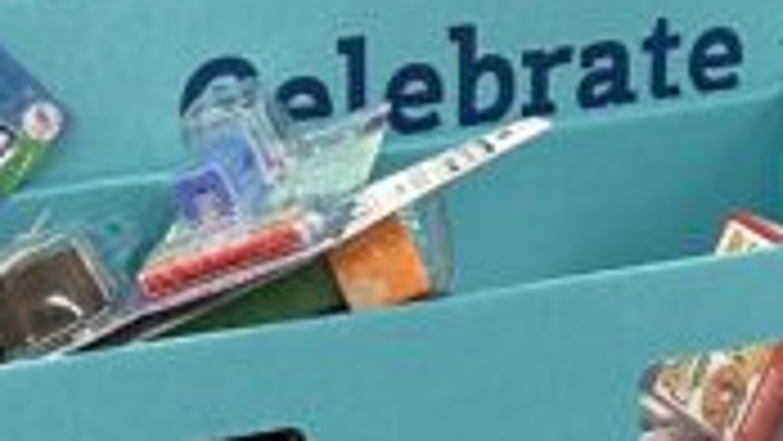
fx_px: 3198
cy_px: 153
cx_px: 680
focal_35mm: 154
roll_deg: -0.2
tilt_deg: -12.8
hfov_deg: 13.8
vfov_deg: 7.9
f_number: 1.78
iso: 125
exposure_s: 1/62
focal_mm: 6.86
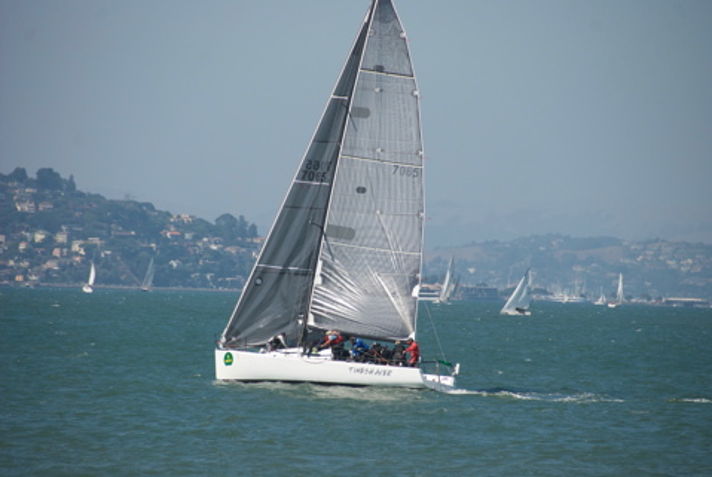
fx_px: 6240
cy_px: 246
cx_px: 372
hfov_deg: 6.5
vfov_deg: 4.4
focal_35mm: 315
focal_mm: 200
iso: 320
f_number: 5.6
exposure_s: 1/1600
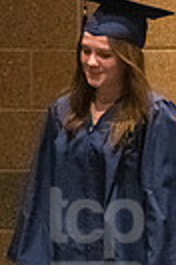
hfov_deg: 1.3
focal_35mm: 1015
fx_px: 7482
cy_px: 241
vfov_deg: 2.0
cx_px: 97
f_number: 4.5
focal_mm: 200
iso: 8000
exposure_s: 1/250
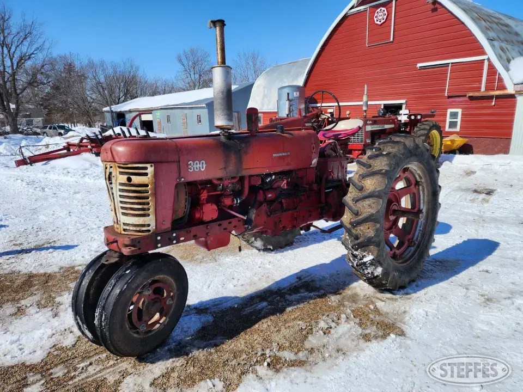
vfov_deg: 58.9
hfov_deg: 73.9
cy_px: 196
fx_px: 347
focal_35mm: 23
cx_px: 262
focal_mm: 6.4
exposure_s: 1/2240
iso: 12
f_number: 1.8
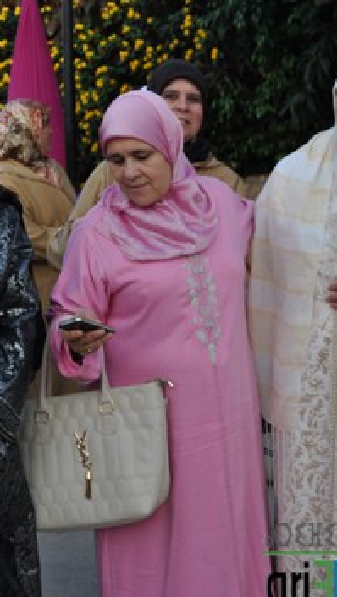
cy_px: 295
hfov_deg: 15.9
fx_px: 1174
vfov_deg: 28.6
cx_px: 371
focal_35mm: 74
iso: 320
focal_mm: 26
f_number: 5.6
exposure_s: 1/125
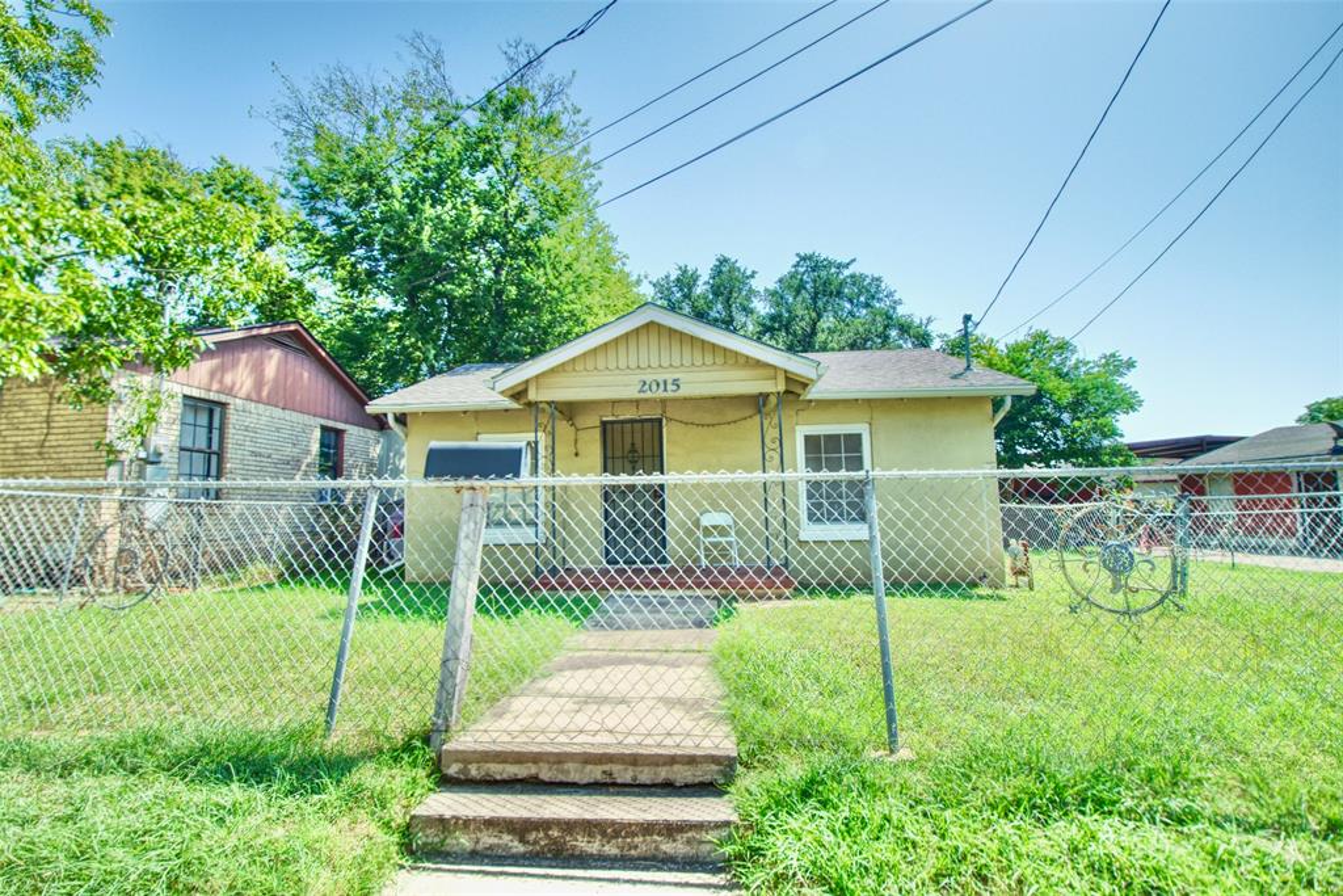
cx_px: 672
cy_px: 448
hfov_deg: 100.4
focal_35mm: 15
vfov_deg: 77.3
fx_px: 560
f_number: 10
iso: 640
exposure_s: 1/400
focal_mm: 10
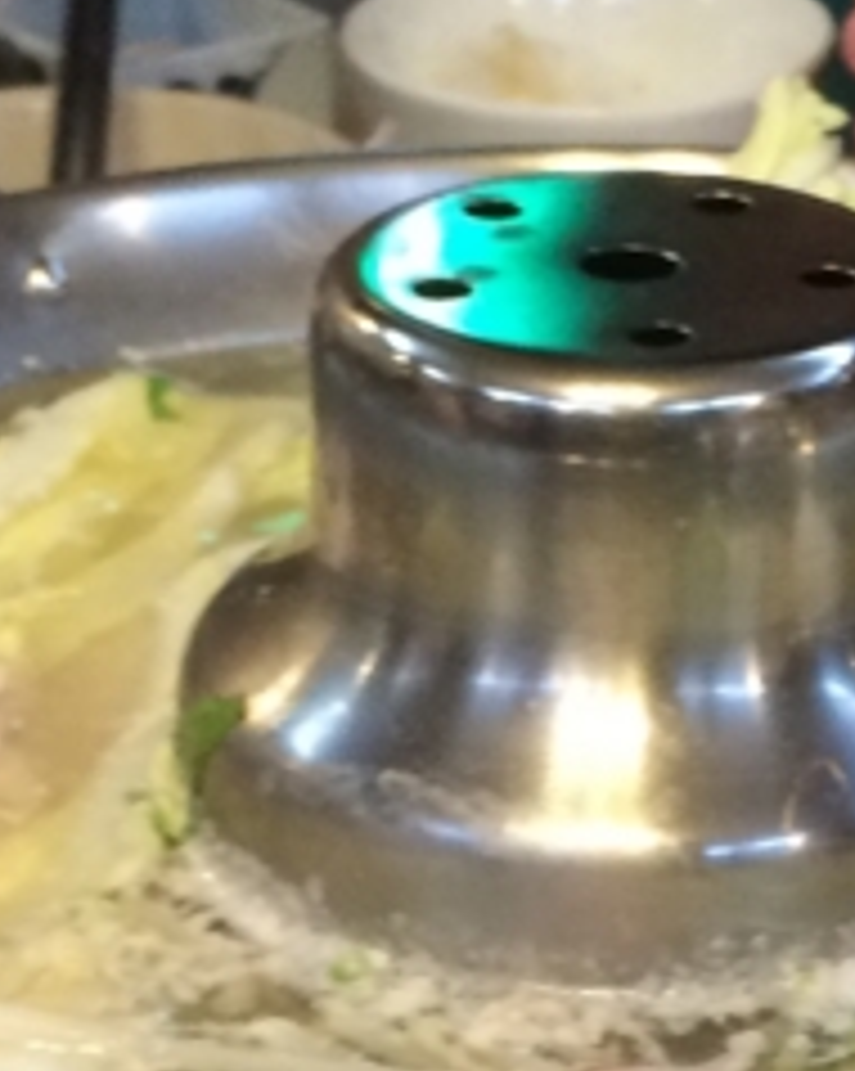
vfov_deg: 15.5
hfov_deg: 12.6
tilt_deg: -32.7
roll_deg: +0.4
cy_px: 1071
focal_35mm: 122
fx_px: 3864
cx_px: 594
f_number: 2.2
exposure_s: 1/30
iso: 160
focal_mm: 4.15
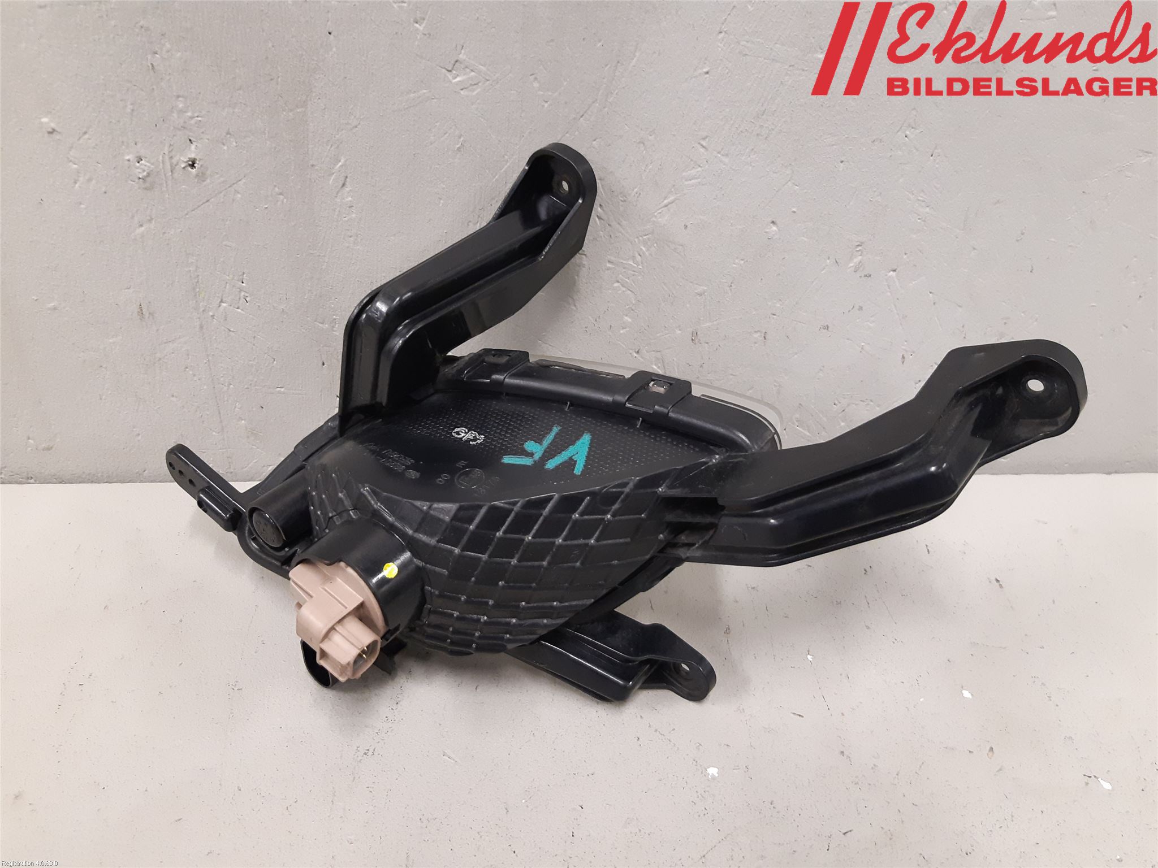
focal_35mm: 26
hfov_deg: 67.3
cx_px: 579
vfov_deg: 53.1
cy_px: 434
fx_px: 870
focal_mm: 3.93
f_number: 1.7
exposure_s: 1/50
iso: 250
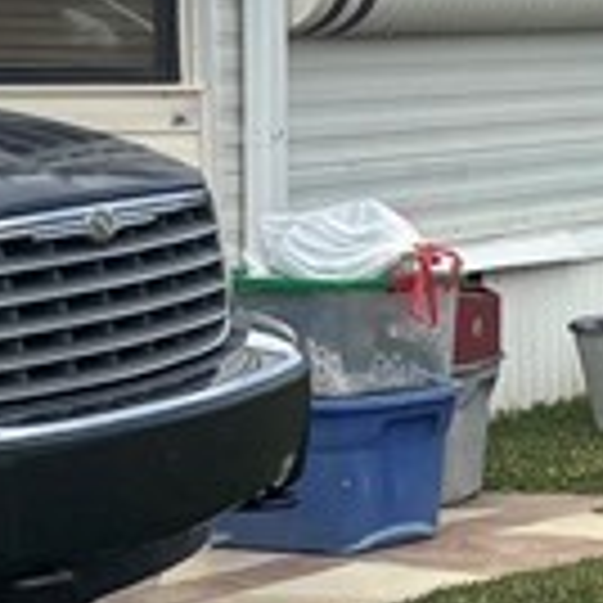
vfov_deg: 9.9
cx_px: 2088
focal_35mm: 176
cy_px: 189
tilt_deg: -3.1
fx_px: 3469
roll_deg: +0.0
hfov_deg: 7.9
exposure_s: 1/2639
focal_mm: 5.96
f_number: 1.6
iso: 50
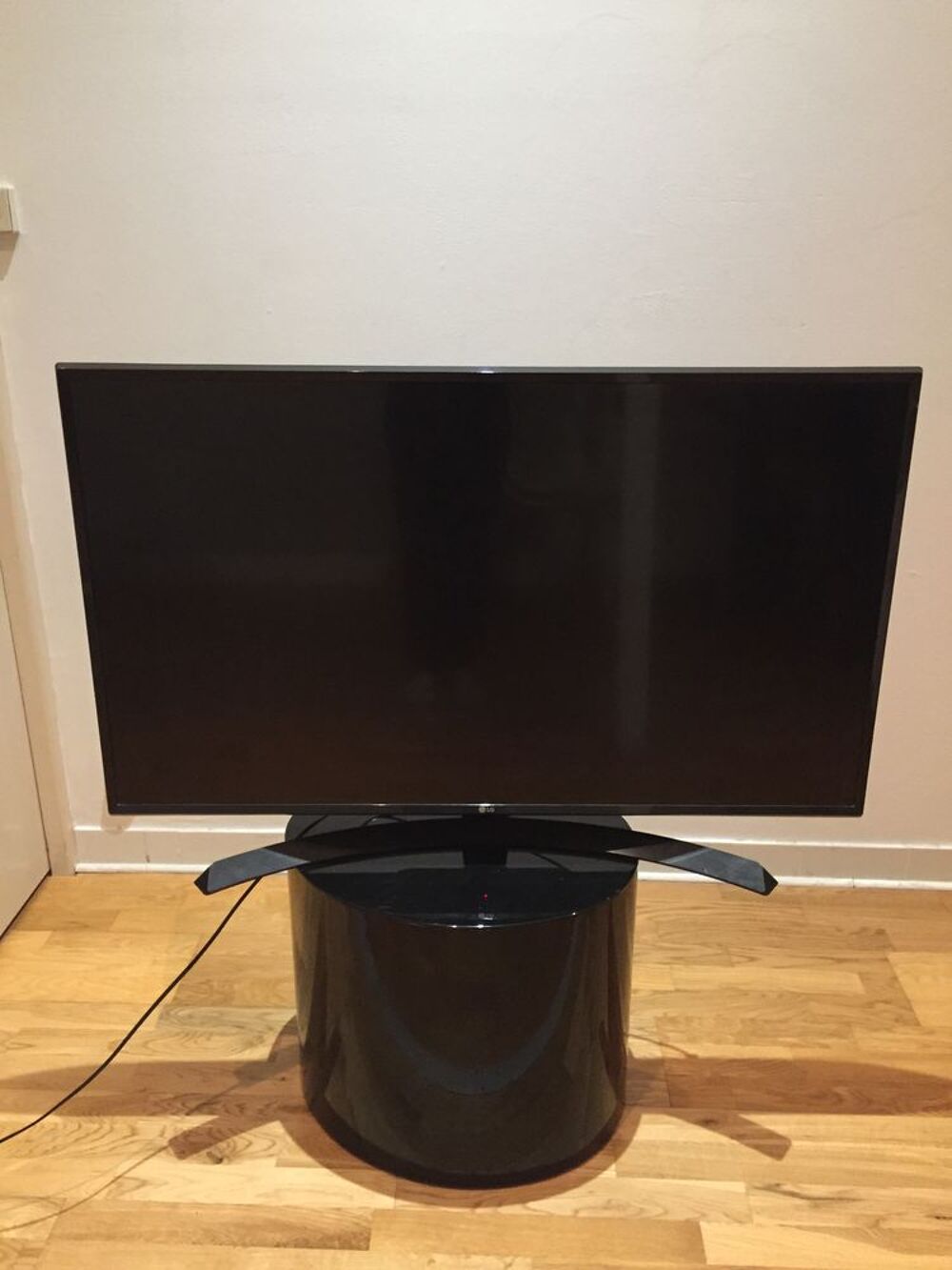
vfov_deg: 61.7
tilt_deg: -19.8
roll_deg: -0.6
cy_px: 635
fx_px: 1063
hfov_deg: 48.2
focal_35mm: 29
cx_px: 476
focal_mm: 4.15
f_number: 2.2
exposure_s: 1/17
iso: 250
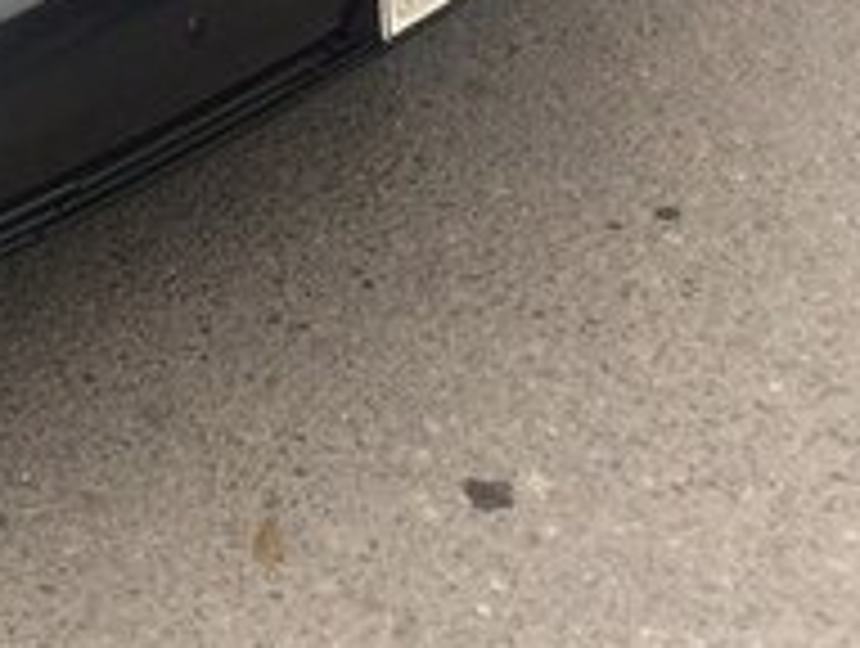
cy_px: -380
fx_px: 2489
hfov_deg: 17.4
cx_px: -486
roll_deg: +11.8
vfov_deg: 13.8
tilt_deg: -20.3
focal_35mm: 100
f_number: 2.2
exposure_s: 1/100
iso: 64
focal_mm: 4.15
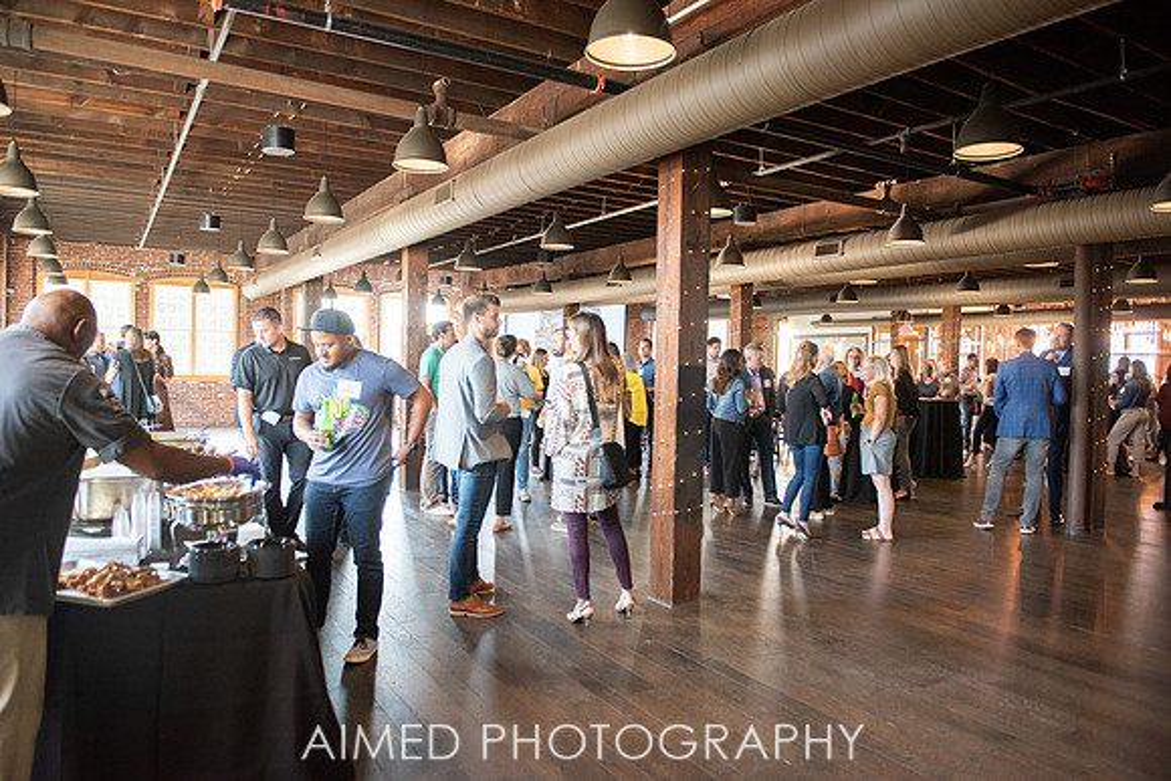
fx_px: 786
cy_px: 390
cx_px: 586
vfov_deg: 52.8
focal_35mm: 24
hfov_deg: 73.3
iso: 1250
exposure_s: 1/250
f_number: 2.8
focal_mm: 24
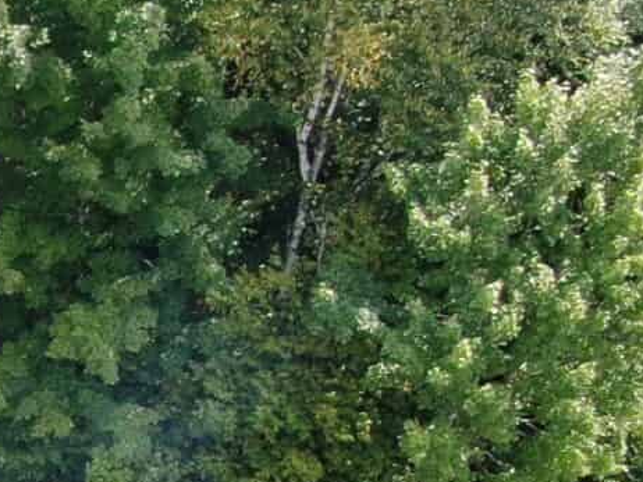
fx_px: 2469
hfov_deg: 12.3
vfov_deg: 10.6
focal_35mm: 133
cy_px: 793
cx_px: -821
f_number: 2.8
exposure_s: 1/320
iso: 100
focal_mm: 4.39
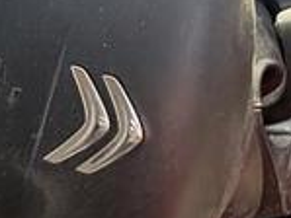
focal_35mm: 84
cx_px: 115
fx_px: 707
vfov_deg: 17.3
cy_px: 19
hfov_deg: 23.2
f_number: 2.2
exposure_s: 1/118
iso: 125
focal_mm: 2.22
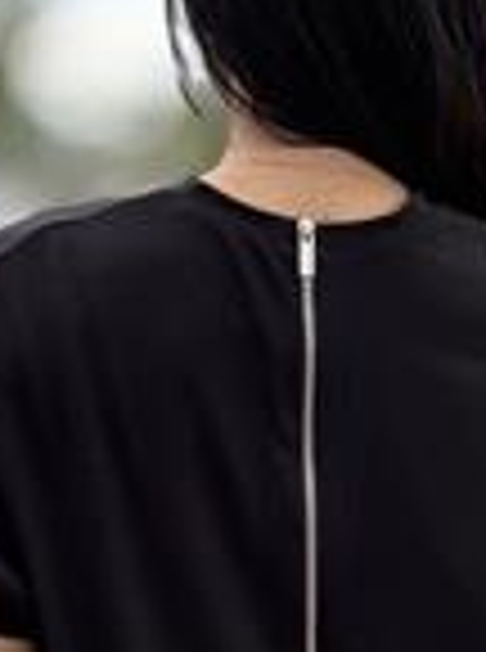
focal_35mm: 220
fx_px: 4137
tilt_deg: +0.6
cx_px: 270
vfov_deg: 9.0
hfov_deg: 6.7
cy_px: 474
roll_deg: +1.2
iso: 25
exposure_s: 1/121
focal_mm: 9
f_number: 2.8
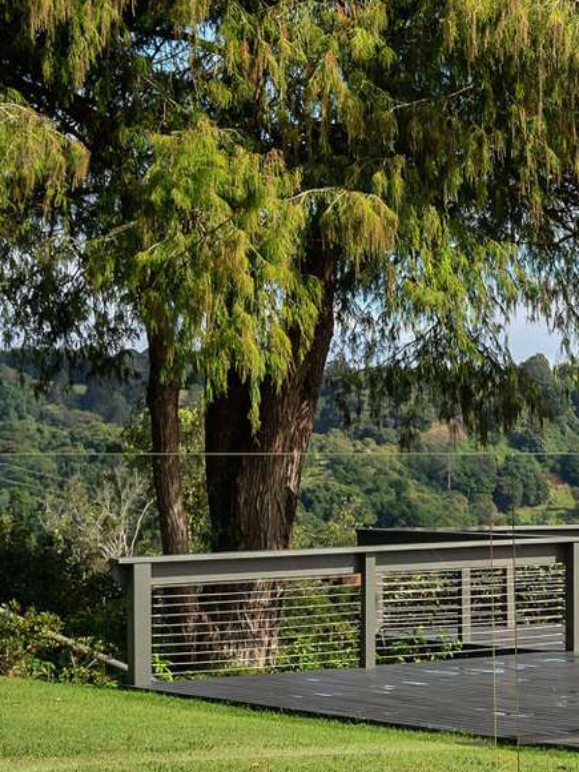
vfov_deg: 15.9
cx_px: 1271
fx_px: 2765
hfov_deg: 10.6
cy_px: 407
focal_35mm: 124
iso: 100
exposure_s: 1/400
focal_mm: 39
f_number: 7.1
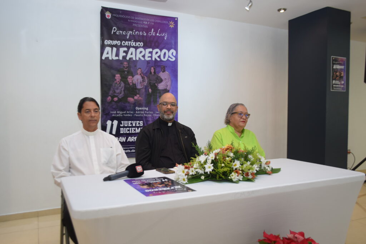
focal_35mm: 30
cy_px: 122
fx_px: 305
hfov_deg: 61.9
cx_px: 183
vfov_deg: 43.6
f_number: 4
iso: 450
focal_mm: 20
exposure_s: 1/60
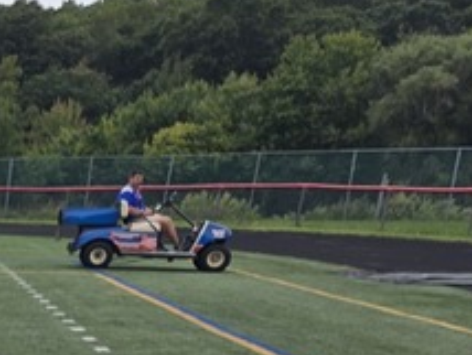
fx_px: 1502
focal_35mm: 110
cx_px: -591
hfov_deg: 13.8
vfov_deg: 12.1
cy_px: 690
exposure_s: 1/657
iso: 25
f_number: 1.8
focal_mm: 5.4
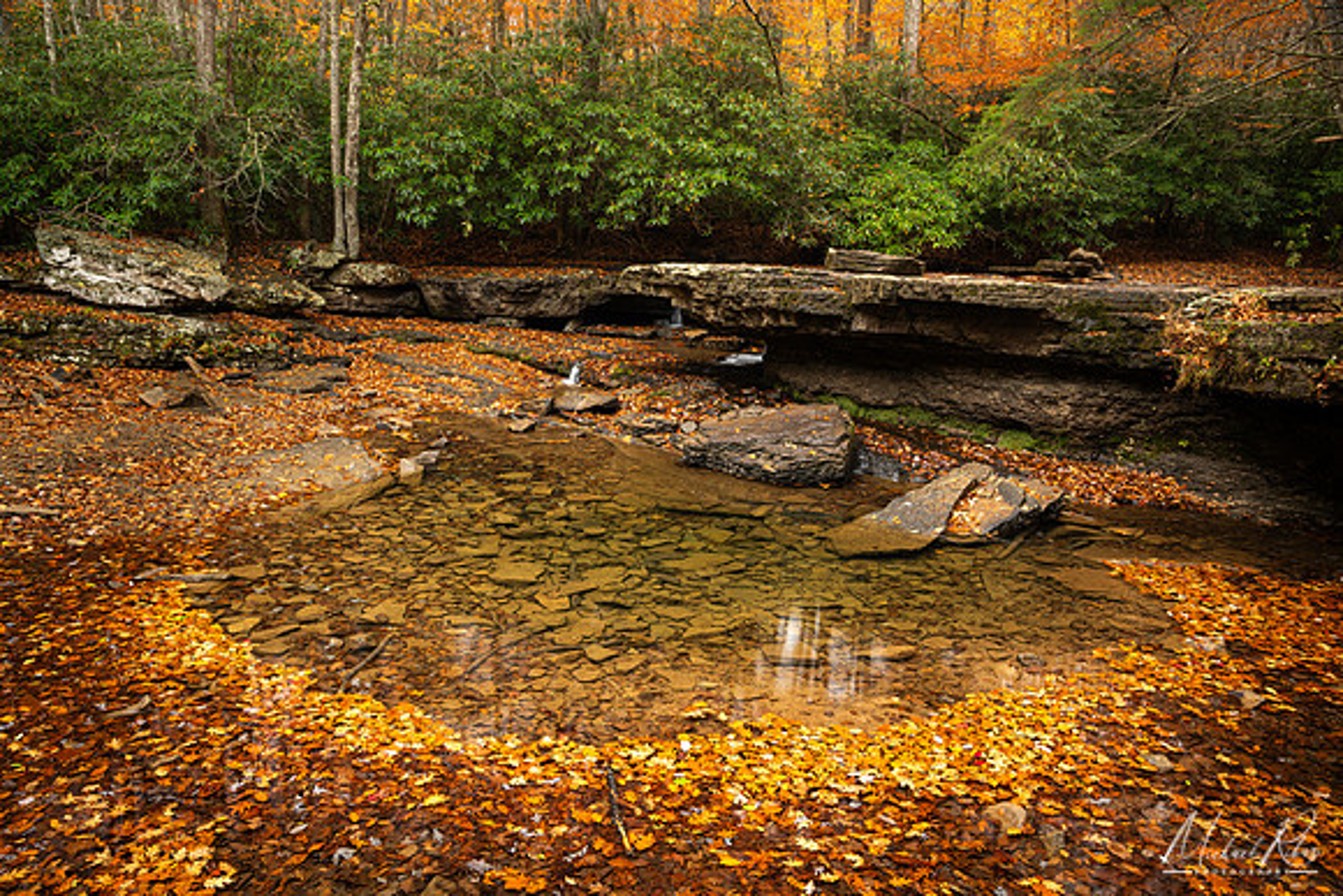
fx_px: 1007
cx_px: 672
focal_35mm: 27
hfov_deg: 67.4
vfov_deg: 48.0
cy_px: 448
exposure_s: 2
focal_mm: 27
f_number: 13
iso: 100
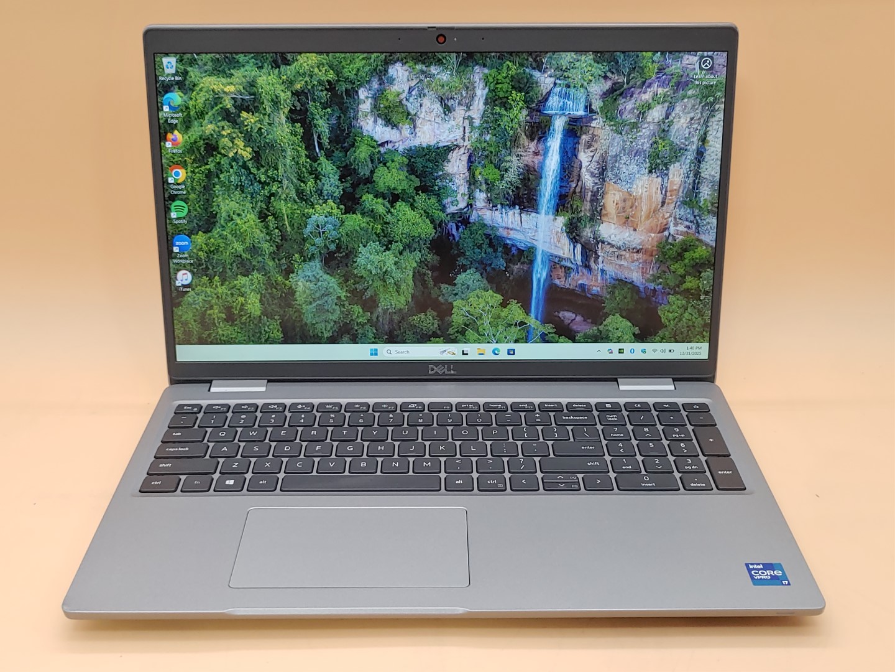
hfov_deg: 45.8
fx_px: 1060
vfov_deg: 35.1
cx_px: 448
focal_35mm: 41
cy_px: 336
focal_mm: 4.36
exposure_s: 1/60
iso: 50
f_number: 1.8
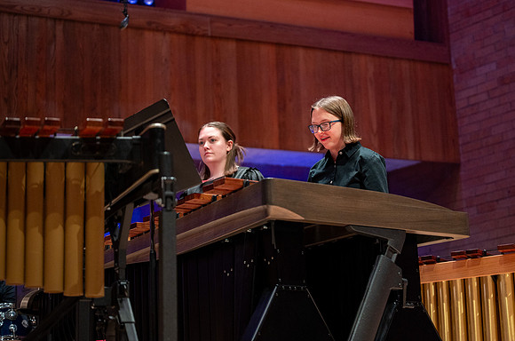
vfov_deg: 16.7
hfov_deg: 25.0
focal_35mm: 81
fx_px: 1162
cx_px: 299
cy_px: 142
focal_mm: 70
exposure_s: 1/320
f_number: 2.8
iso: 2000
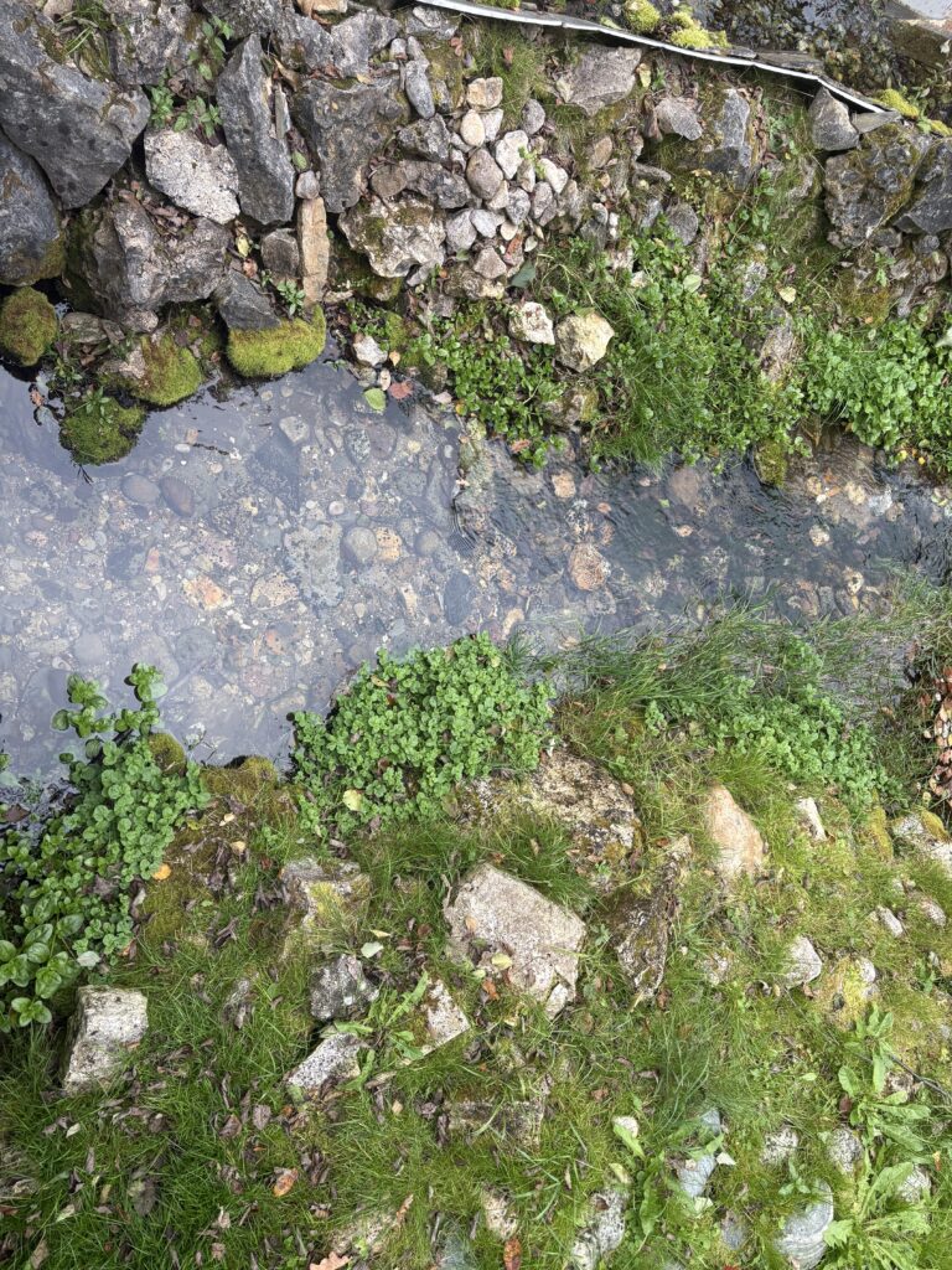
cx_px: 476
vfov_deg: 67.3
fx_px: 953
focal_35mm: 26
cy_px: 635
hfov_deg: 53.1
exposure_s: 1/110
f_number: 1.6
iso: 125
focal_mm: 5.96
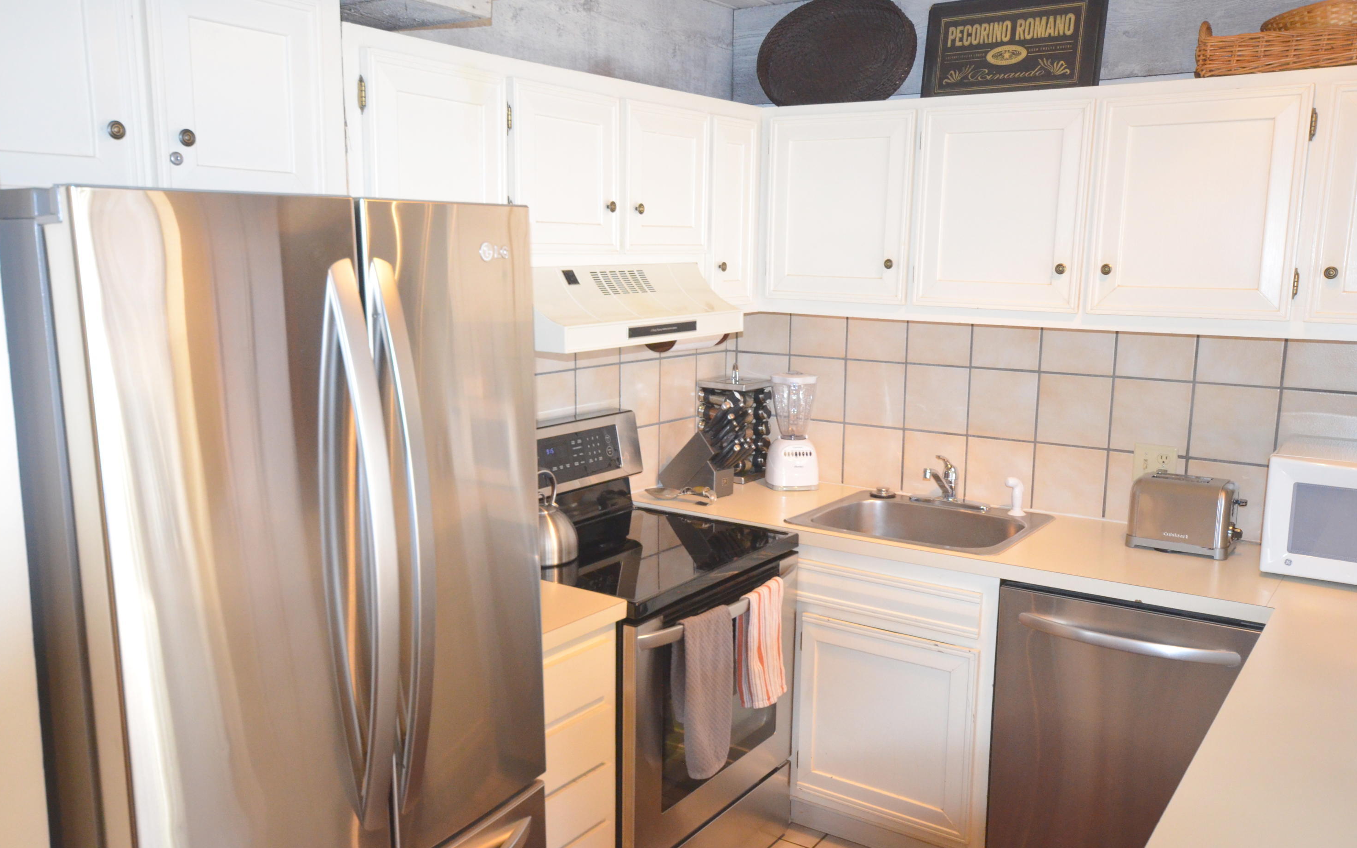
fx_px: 1147
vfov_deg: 40.6
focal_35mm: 31
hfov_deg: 61.2
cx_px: 668
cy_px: 431
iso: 2200
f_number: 5.6
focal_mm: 20
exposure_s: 1/60
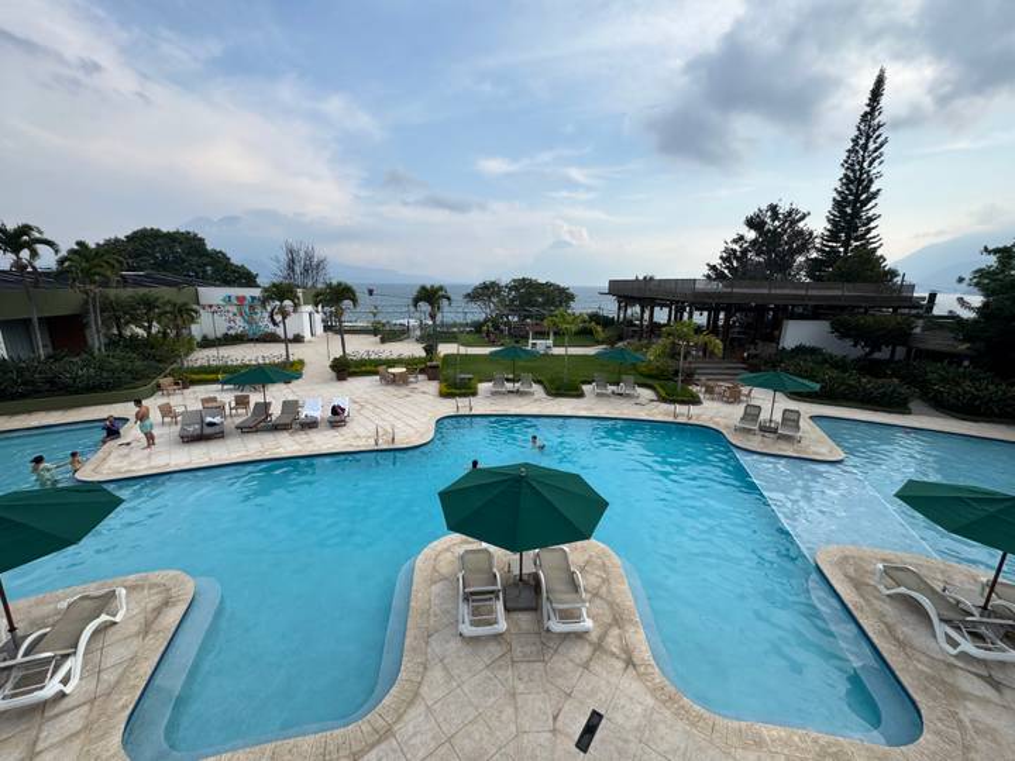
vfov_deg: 85.7
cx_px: 508
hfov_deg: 102.1
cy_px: 380
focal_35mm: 14
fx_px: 411
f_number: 2.2
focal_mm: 2.22
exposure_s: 1/1600
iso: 50
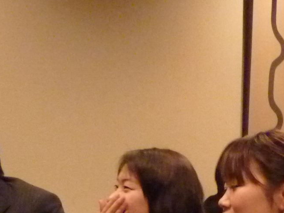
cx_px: 178
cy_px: 219
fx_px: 640
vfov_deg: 18.4
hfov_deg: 24.9
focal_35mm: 78
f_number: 3.3
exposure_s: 1/13
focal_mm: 4.1
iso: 800
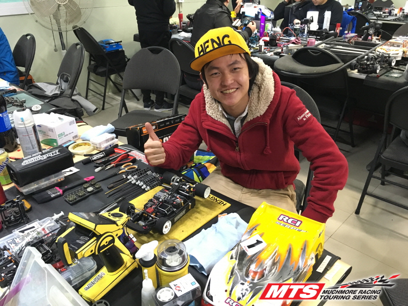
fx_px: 342
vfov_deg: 48.2
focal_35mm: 29
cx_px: 204
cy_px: 153
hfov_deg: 61.7
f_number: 2.2
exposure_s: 1/20
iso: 200
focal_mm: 4.15
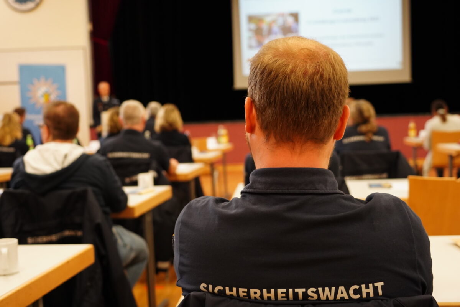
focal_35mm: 48
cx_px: 230
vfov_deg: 28.1
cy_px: 154
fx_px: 613
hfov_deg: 41.1
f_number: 4.5
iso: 3200
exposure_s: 1/125
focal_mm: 48
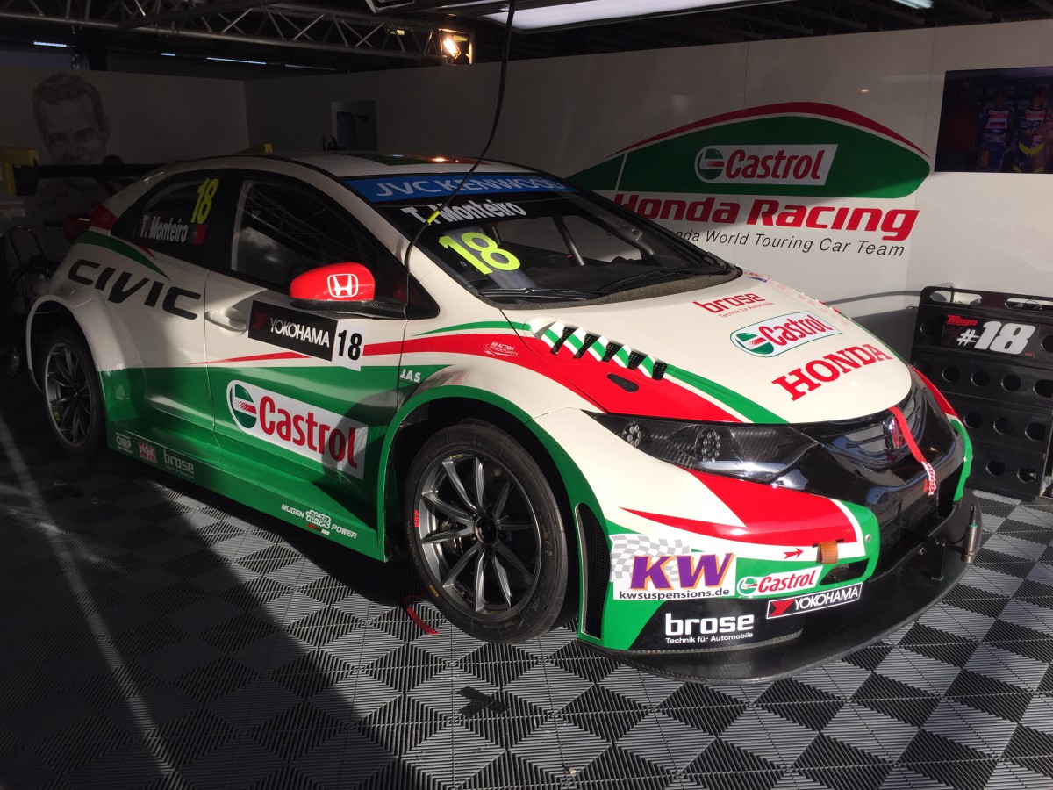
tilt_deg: -14.8
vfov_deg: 48.2
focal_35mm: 29
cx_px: 526
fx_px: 882
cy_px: 395
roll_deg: -0.7
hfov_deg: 61.7
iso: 32
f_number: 2.2
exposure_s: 1/898
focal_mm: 4.15
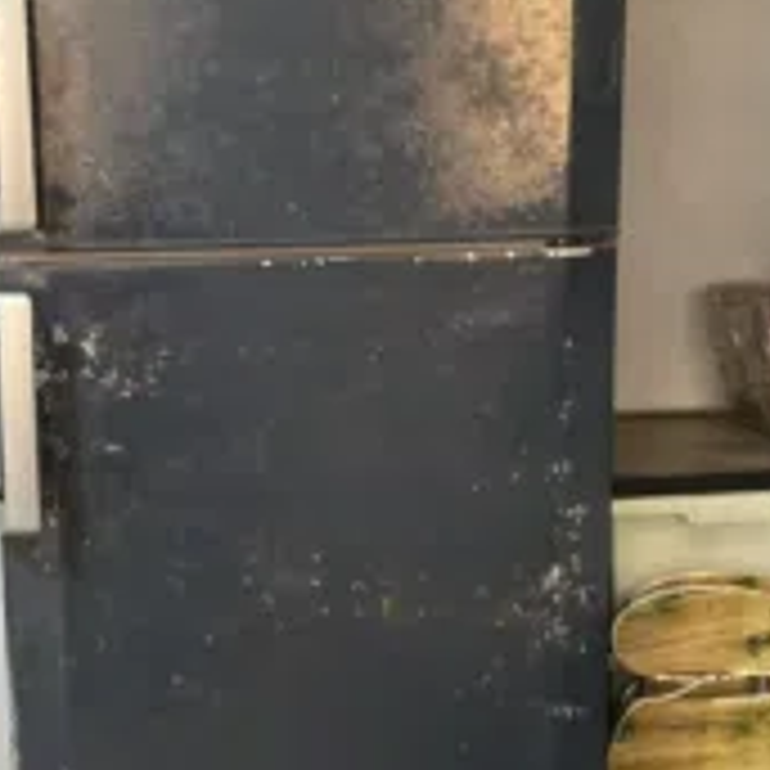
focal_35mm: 60
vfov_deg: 28.6
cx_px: 284
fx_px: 1510
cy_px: 419
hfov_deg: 28.5
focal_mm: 3
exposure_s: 1/30
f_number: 1.8
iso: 250
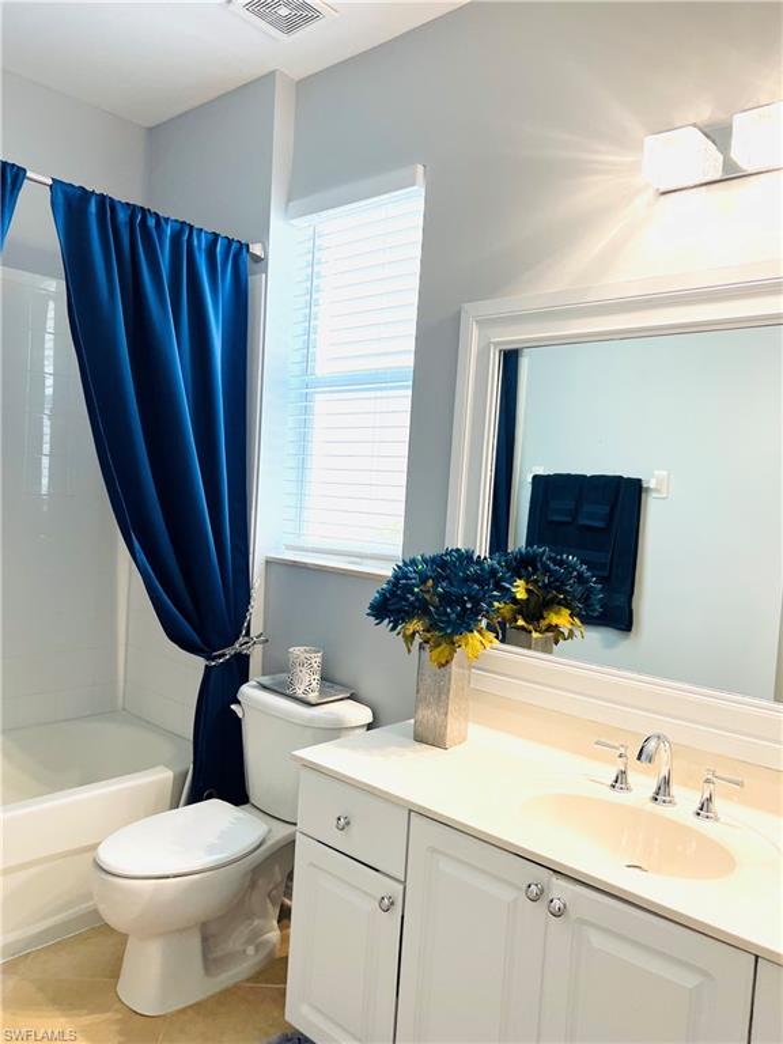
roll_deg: -2.7
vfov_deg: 67.3
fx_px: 784
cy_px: 522
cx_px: 392
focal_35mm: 26
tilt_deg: -3.3
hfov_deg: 53.1
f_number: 1.5
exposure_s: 1/120
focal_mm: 5.7
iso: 100
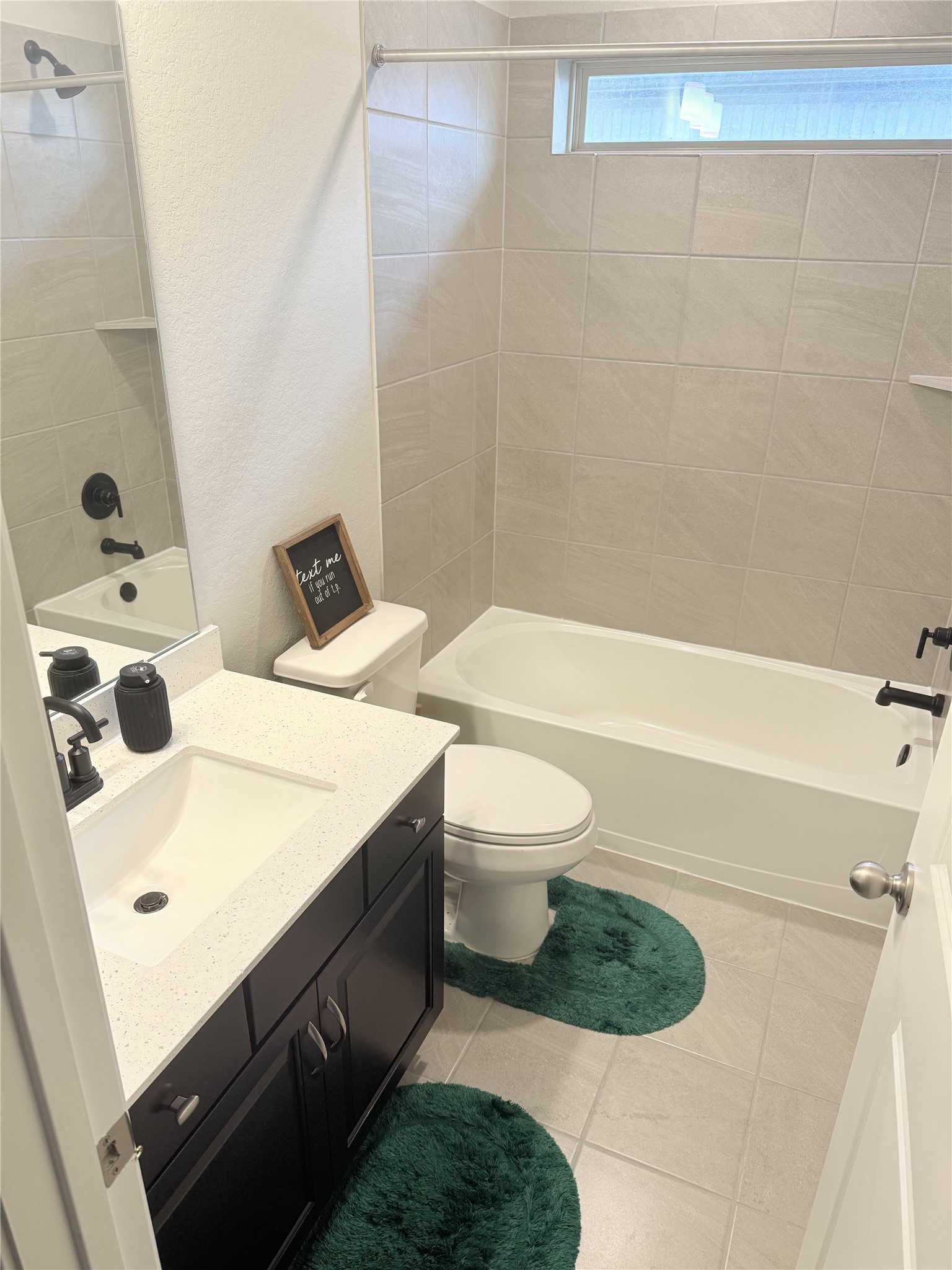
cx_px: 476
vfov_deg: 71.6
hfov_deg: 56.8
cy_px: 635
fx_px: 880
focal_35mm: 24
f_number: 1.78
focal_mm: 6.76
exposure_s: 1/120
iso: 125
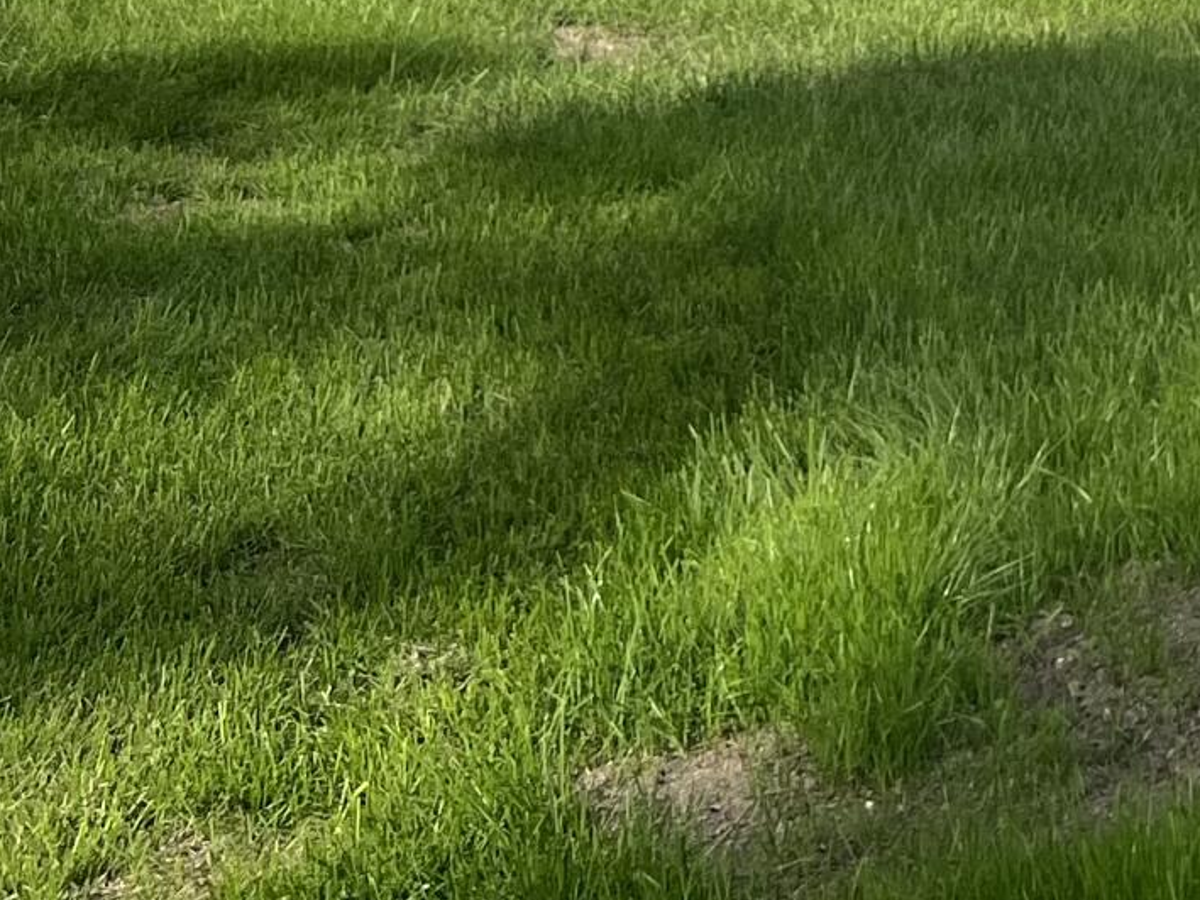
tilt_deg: +5.5
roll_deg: -0.4
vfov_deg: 12.0
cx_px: 2073
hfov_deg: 15.6
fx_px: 3814
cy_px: -905
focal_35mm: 110
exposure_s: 1/3257
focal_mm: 5.7
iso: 50
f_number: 1.5
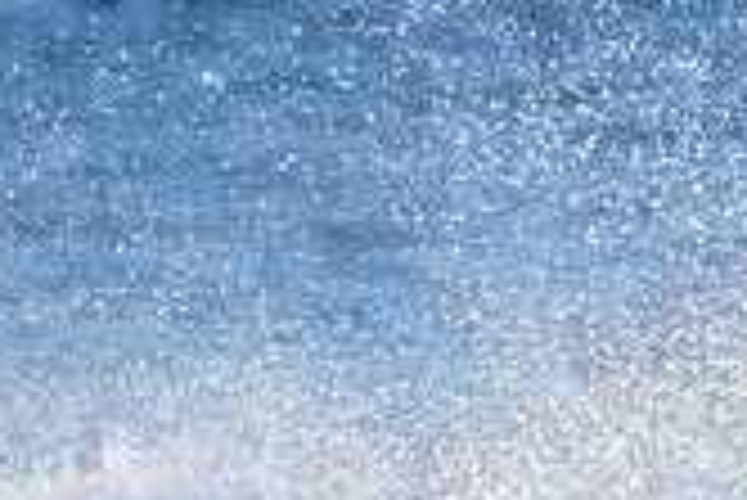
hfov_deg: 0.7
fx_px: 58066
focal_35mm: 2796
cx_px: 958
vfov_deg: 0.5
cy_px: 836
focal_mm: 800
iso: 2500
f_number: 11
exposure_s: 1/2000
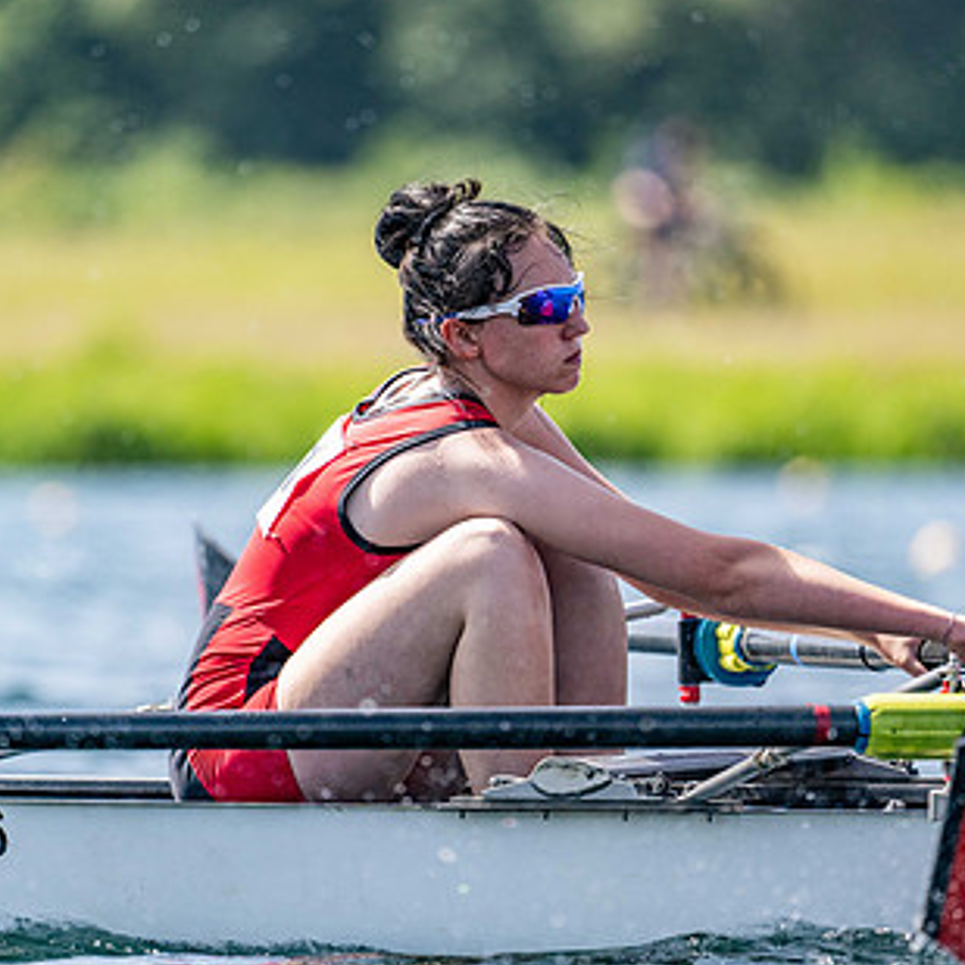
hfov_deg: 2.7
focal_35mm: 639
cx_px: 503
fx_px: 20154
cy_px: 482
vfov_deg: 2.7
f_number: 4.5
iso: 320
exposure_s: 1/2500
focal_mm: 400
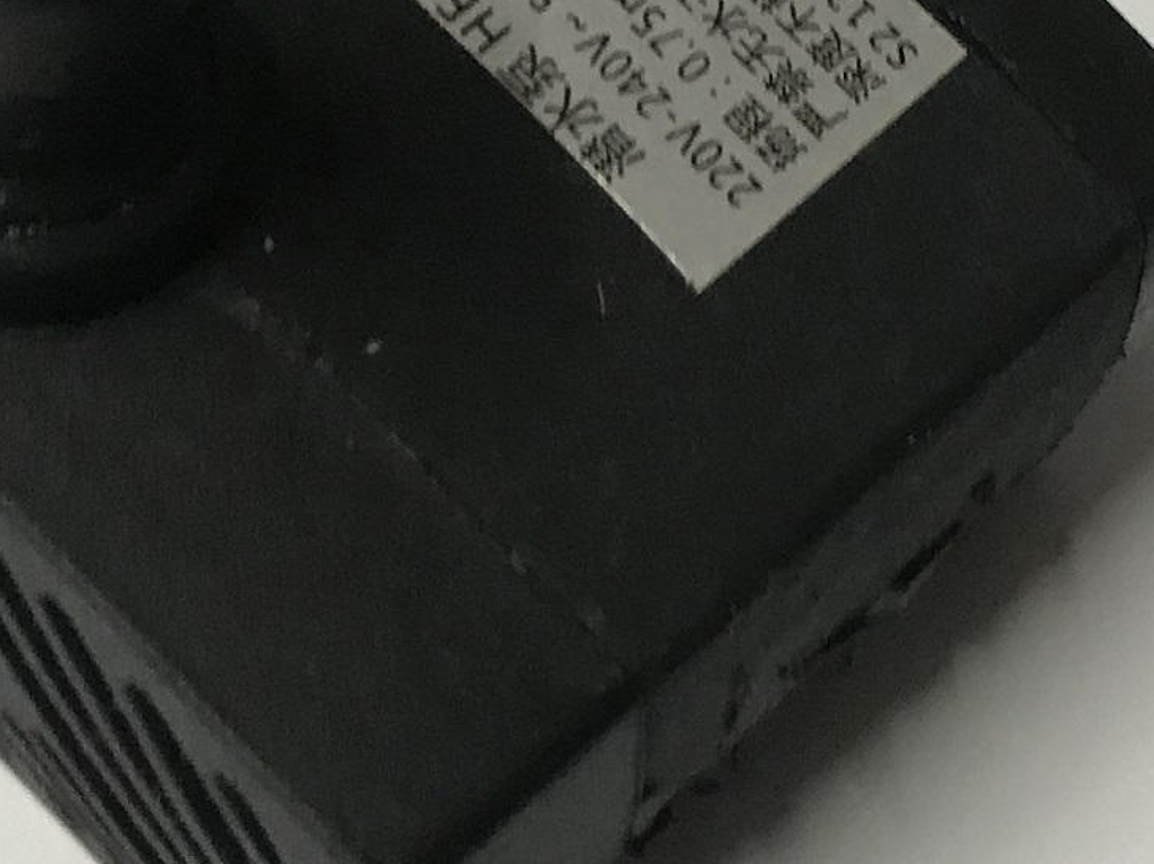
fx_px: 3099
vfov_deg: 15.9
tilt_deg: -63.6
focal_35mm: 93
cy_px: 490
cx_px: 948
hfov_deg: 20.8
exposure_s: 1/17
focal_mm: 3.99
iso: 64
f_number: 1.8
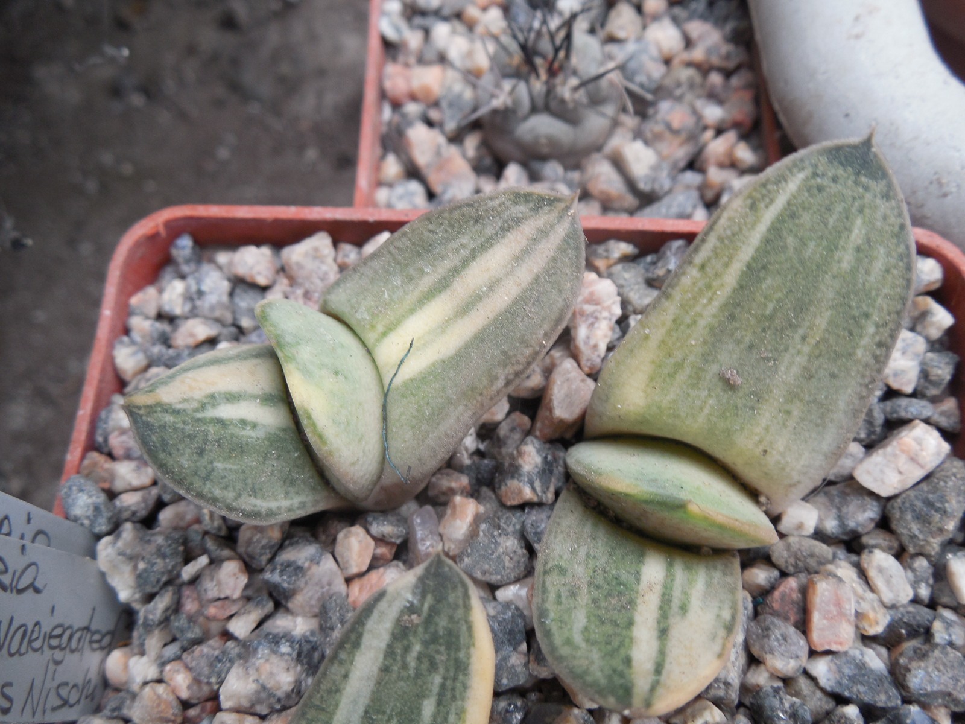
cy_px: 362
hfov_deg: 58.4
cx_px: 482
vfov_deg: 45.4
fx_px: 864
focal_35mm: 31
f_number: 3.6
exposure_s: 1/30
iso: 125
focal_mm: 5.6
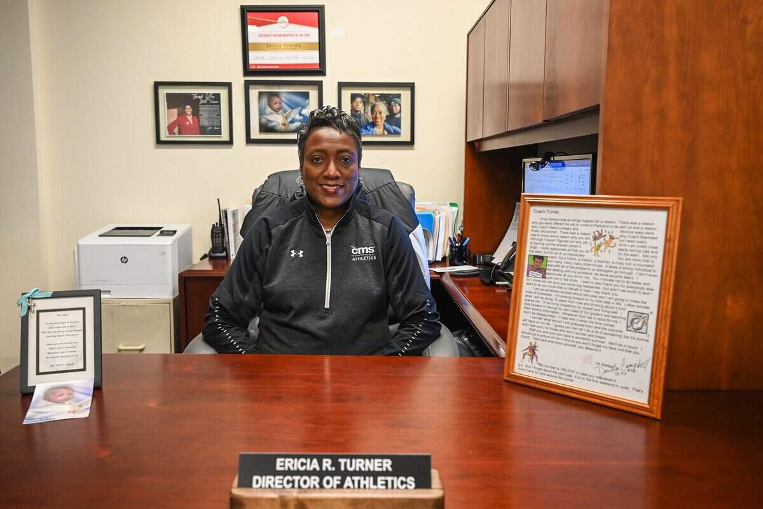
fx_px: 615
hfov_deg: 63.7
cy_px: 254
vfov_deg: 45.0
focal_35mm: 29
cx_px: 382
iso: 2500
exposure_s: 1/200
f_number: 4
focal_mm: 29
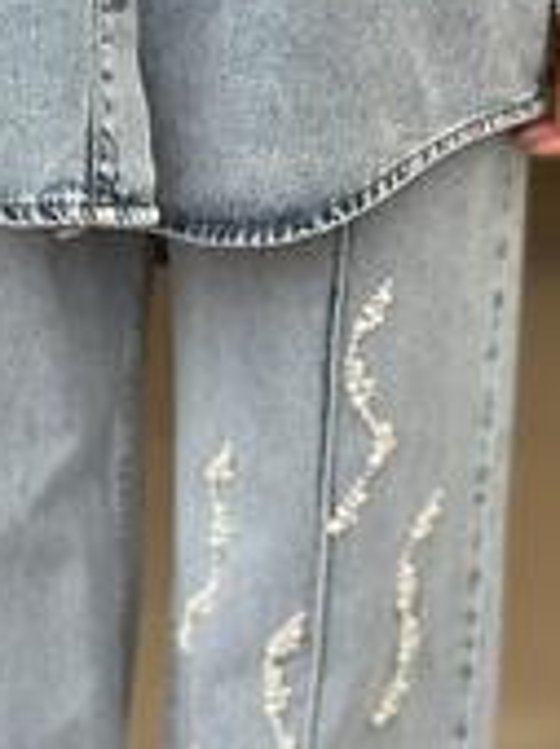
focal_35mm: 147
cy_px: 454
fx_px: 3179
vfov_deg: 13.4
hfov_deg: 10.1
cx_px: 198
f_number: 1.78
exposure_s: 1/414
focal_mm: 6.86
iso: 80
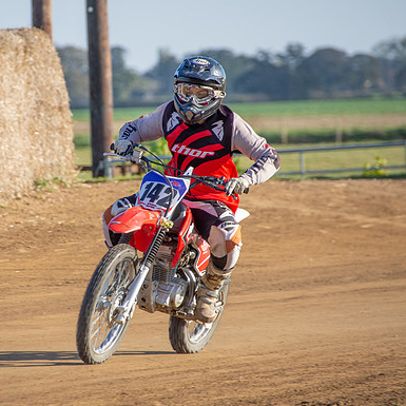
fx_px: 7656
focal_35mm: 577
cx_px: 116
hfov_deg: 3.0
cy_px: 203
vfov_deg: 3.0
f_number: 6.3
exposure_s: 1/400
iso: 200
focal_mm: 300
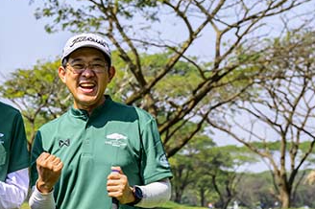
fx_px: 1101
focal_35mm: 126
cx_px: -141
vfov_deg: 10.6
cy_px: 277
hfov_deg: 15.2
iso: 400
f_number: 5
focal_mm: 43
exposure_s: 1/1600
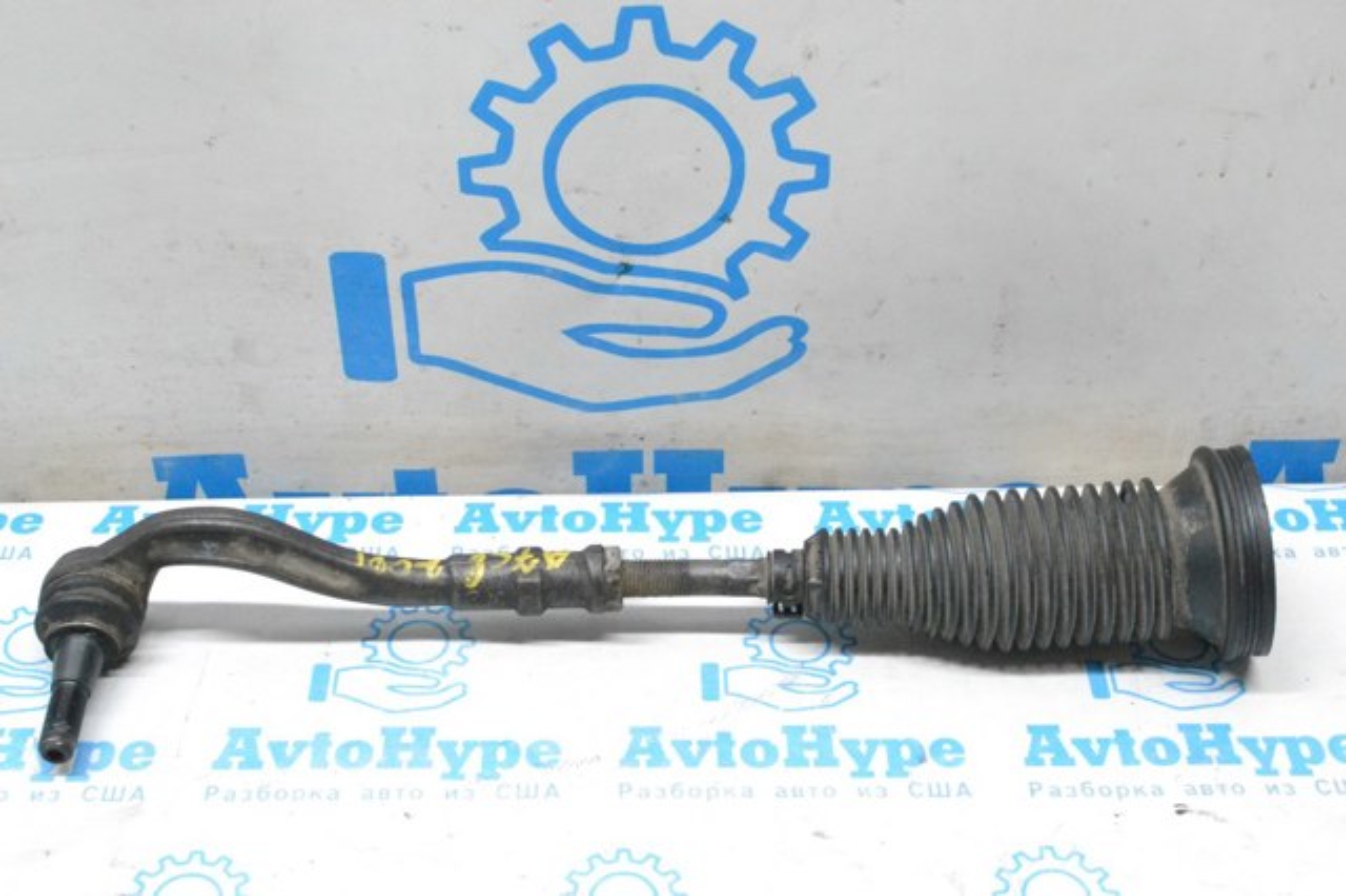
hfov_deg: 37.9
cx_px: 673
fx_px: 1962
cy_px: 448
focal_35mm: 52
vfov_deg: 25.7
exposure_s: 1/125
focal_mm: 35
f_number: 10
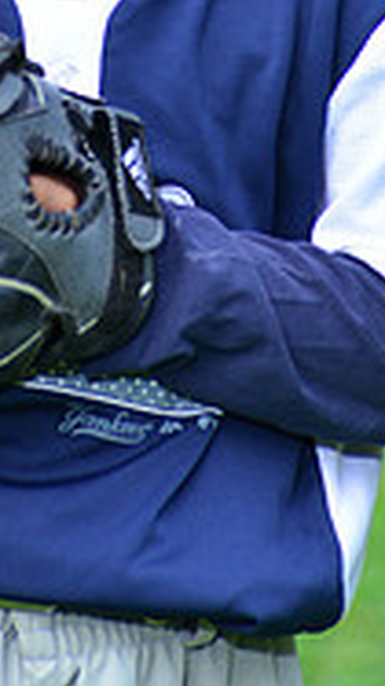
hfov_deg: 2.0
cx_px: 116
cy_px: -205
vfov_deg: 3.6
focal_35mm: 602
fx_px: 10940
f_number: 5.6
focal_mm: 185
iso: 320
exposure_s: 1/200
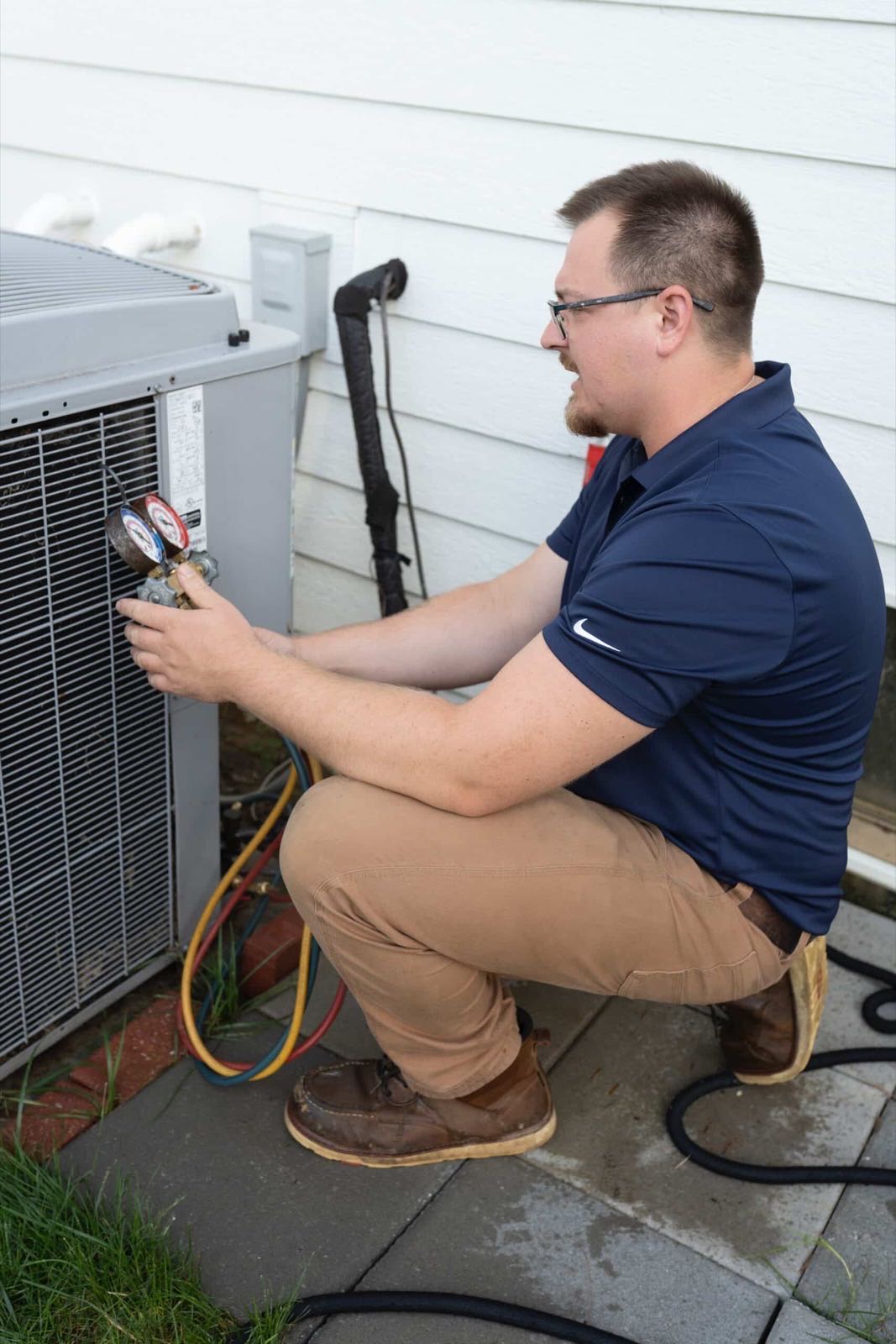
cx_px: 448
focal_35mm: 35
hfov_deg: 37.9
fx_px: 1306
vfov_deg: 54.4
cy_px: 672
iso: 1000
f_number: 3.5
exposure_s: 1/640
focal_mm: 35
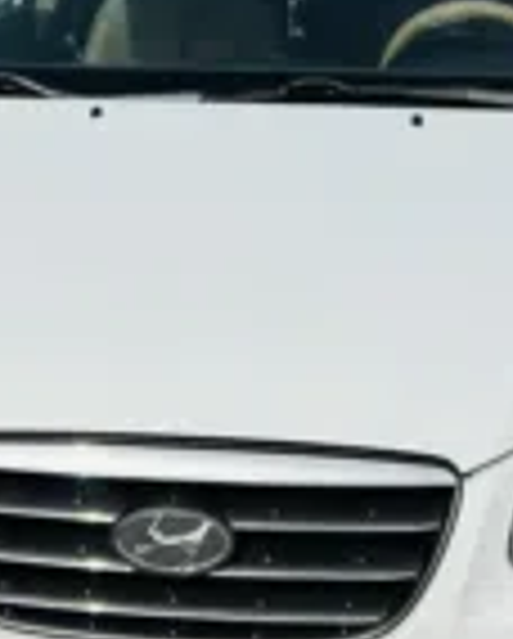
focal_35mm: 95
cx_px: 216
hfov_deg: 16.2
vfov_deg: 19.4
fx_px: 1799
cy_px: -38
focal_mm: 5.7
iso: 50
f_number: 1.5
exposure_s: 1/11364
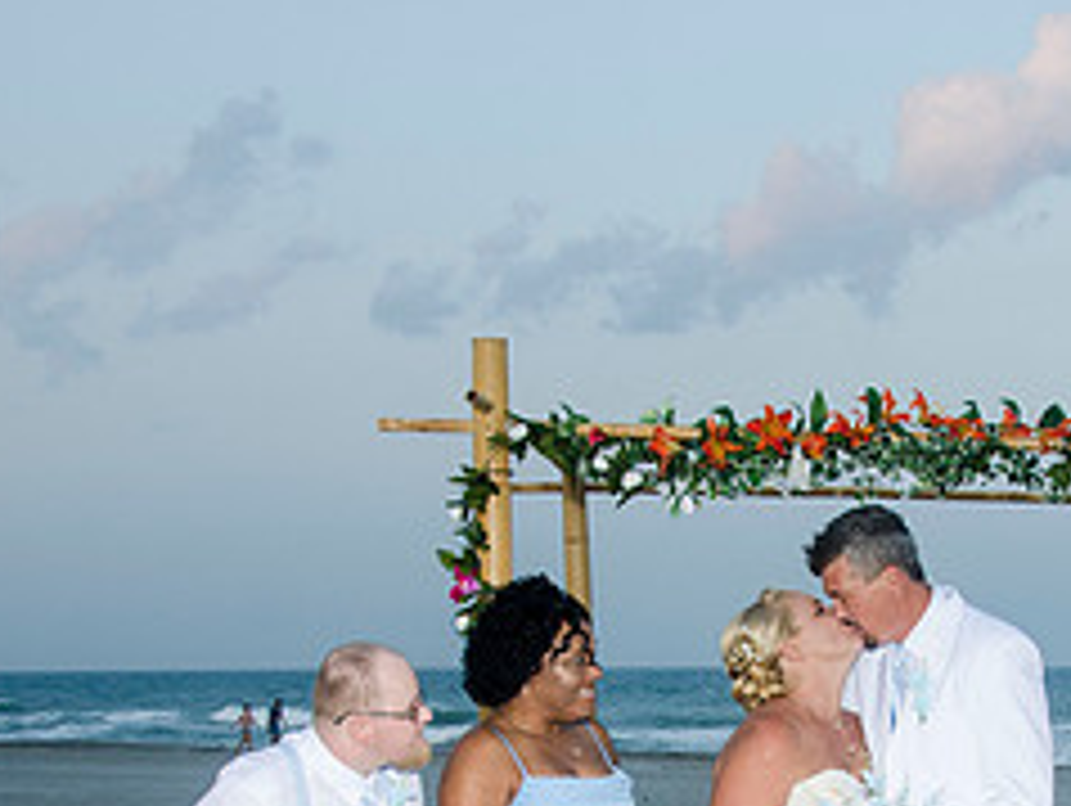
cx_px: 774
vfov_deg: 22.3
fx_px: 1951
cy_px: 842
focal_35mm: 63
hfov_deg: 30.3
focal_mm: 18
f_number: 5.6
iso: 100
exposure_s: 1/100
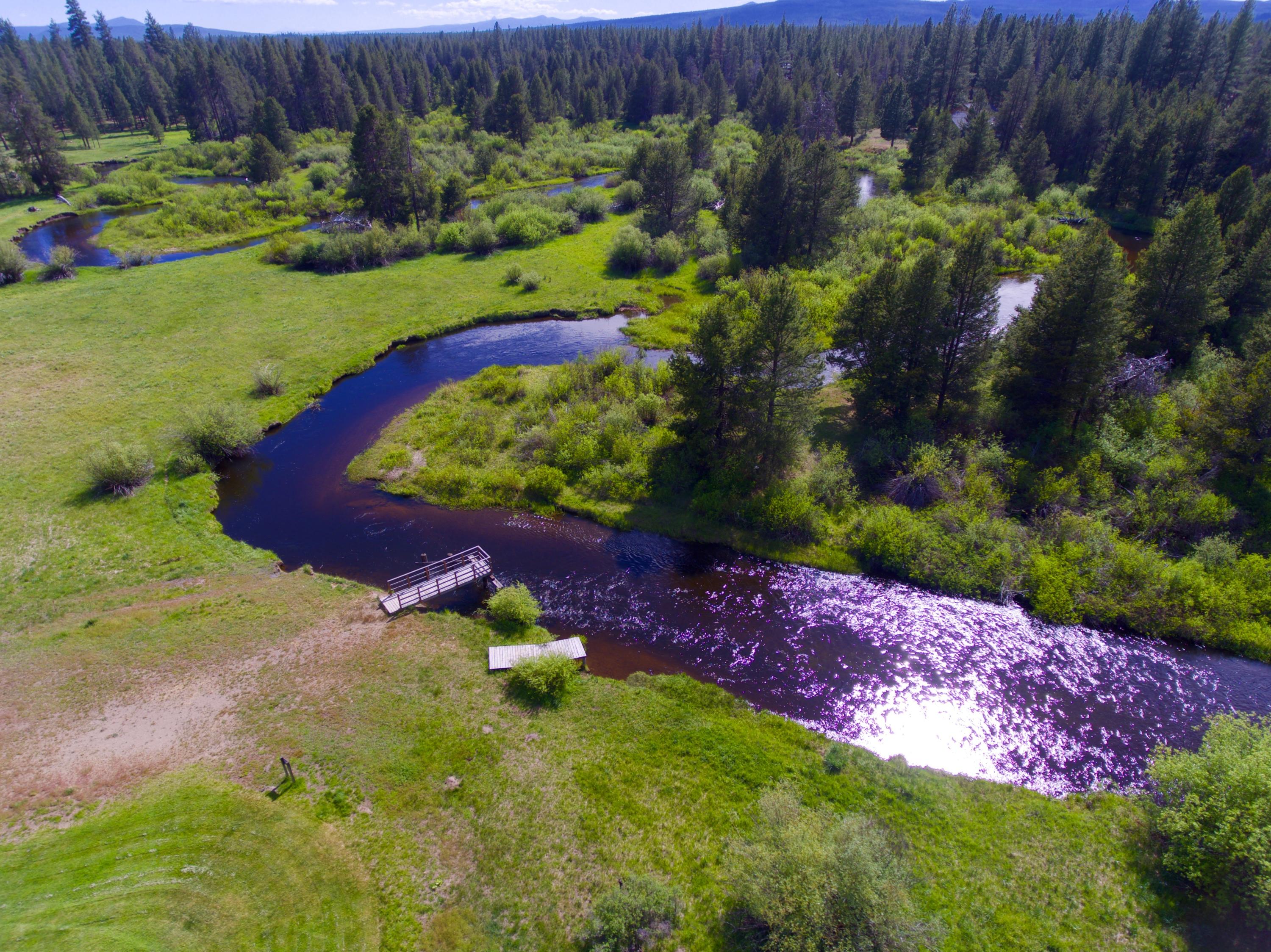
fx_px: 734
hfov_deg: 81.8
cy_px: 476
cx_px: 636
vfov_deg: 65.9
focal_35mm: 20
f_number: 2.8
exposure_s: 1/216
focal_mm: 3.61
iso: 100
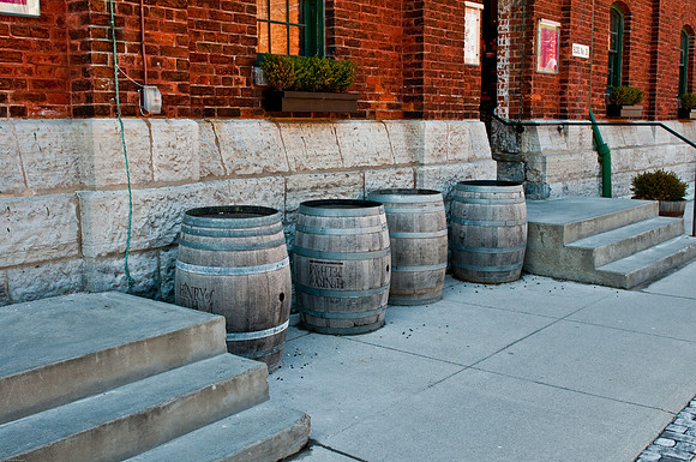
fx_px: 782
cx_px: 348
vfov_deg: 32.9
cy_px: 231
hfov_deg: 48.0
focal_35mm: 40
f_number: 9
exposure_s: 1/40
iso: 200
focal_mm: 27
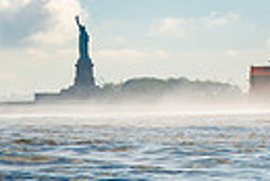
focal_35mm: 442
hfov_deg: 4.7
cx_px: 156
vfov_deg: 3.1
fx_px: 3319
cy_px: -99
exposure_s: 1/2500
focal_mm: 95
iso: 320
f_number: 5.6
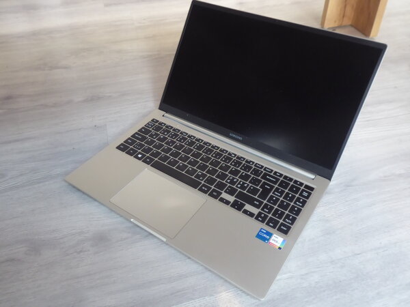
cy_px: 154
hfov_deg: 61.7
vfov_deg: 48.2
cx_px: 205
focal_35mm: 29
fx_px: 343
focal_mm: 5
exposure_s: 1/25
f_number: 3.5
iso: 400
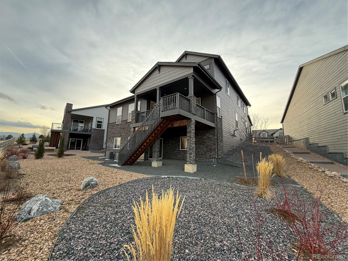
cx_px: 174
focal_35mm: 14
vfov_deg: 85.7
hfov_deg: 102.1
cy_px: 130
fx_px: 141
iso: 64
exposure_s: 1/140
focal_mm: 2.22
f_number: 2.2
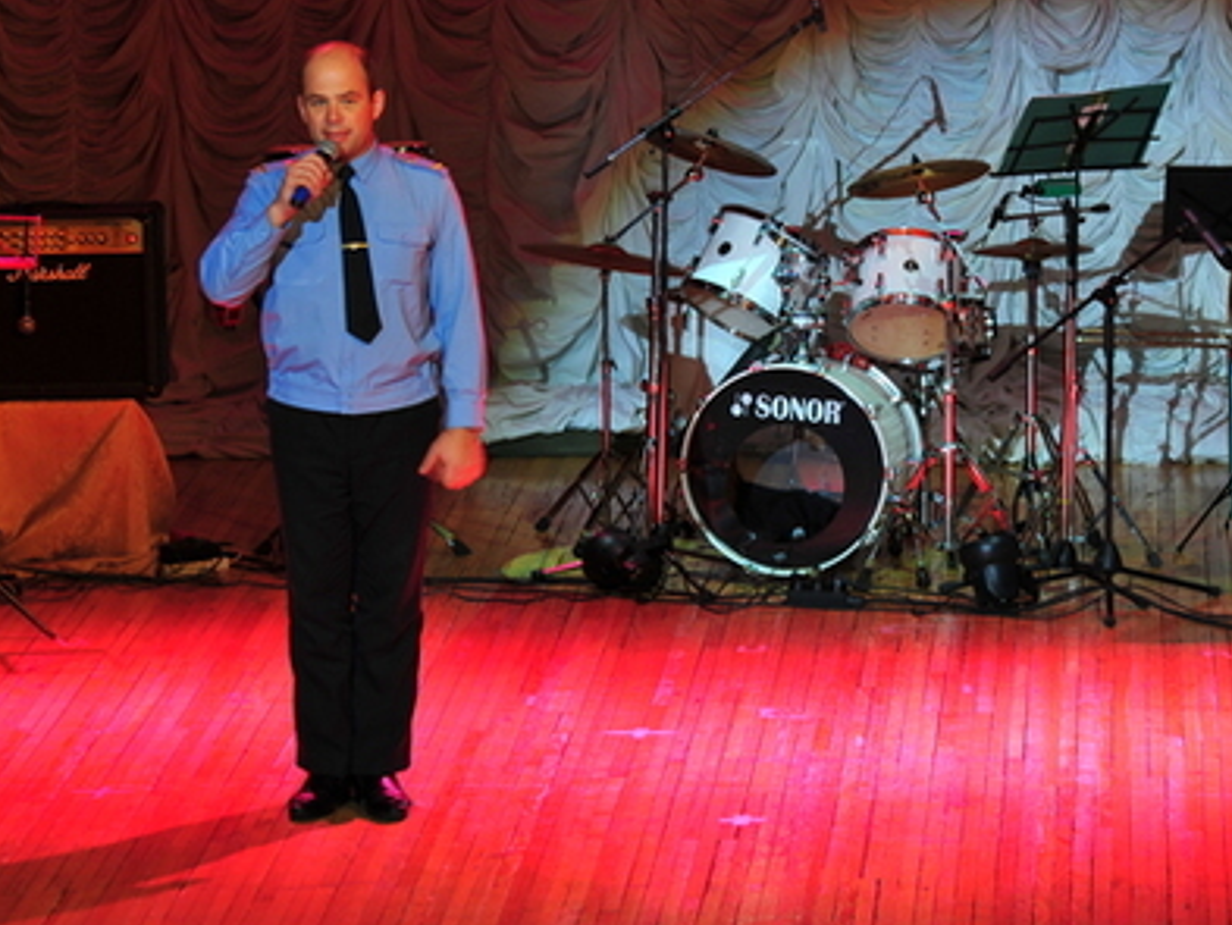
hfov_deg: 9.0
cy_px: 394
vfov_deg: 6.8
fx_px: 7832
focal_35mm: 220
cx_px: 749
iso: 200
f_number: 8
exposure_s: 1/5
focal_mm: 150
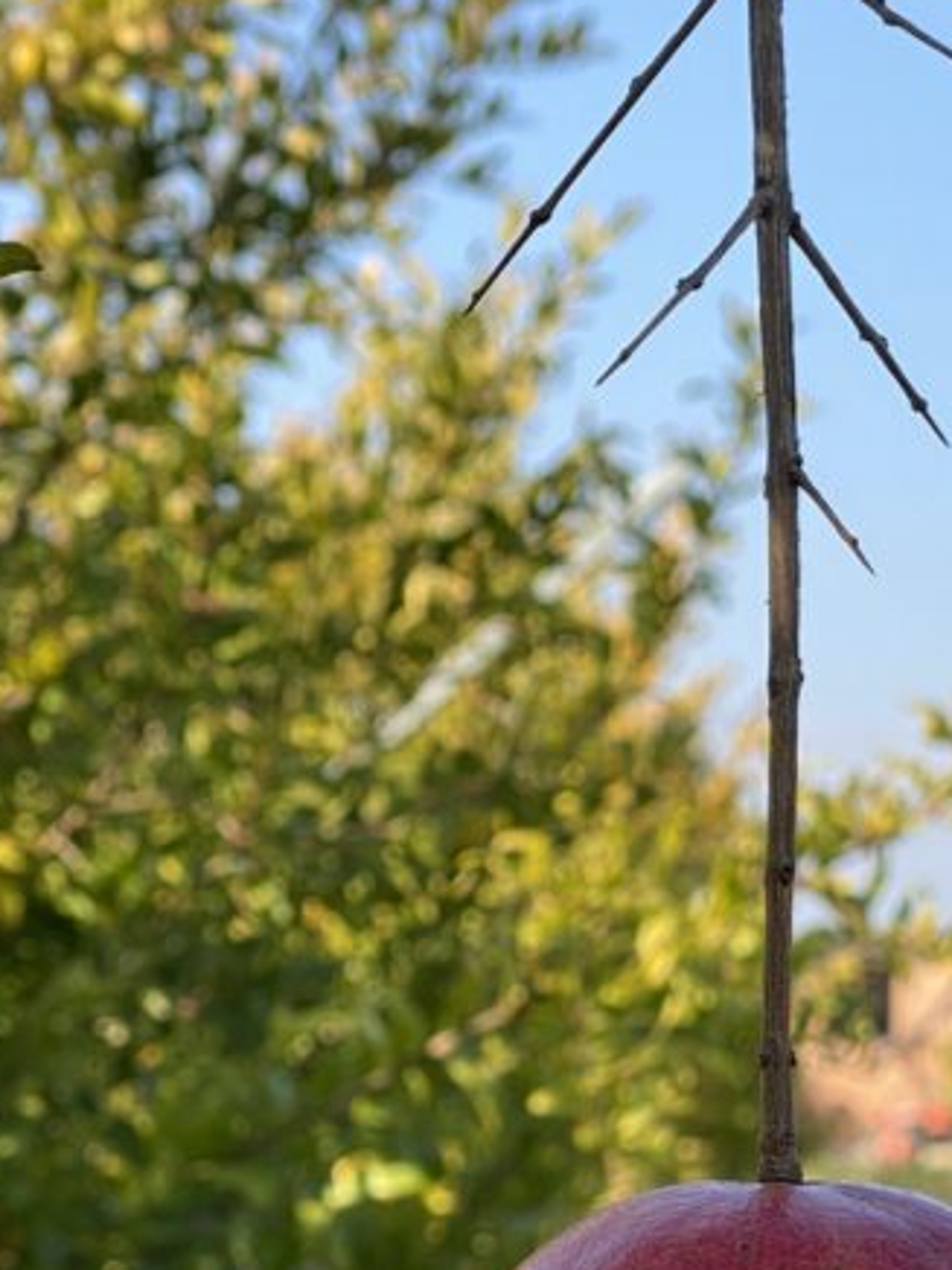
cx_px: 678
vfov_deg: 16.0
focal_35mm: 122
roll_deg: -0.9
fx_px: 4474
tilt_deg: +0.8
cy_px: 1031
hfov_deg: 12.1
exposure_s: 1/381
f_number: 2
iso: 20
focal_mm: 6
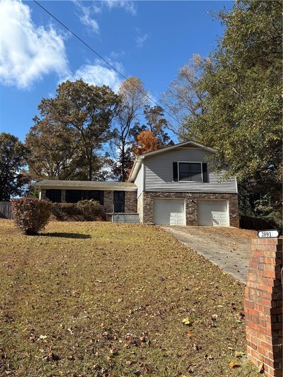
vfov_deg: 67.3
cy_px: 188
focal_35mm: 26
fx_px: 283
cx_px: 142
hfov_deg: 53.1
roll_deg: +0.1
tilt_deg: +11.9
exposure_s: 1/2075
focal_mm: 5.96
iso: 50
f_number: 1.6
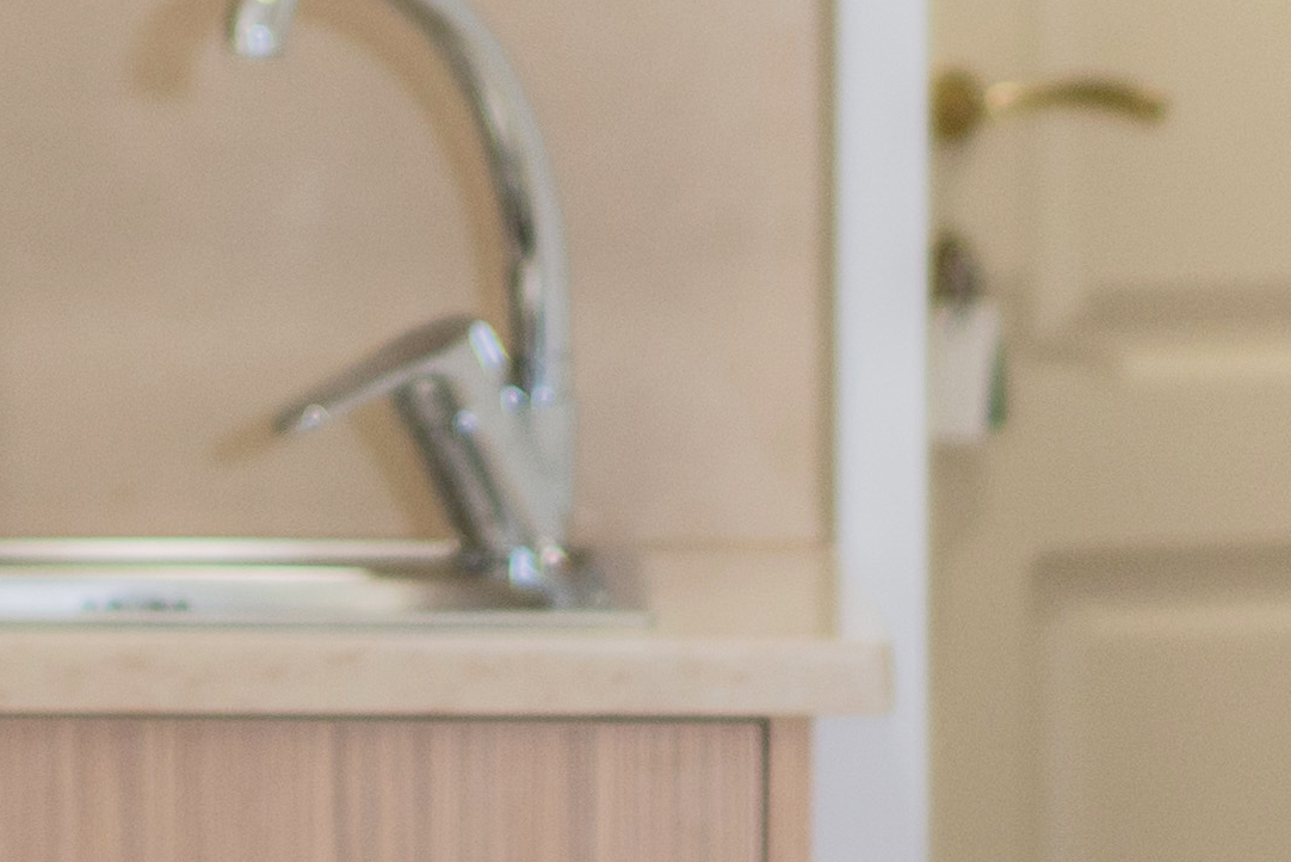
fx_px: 12124
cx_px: -6
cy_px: -396
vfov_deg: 4.1
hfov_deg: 6.1
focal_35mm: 338
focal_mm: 50
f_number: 2
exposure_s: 1/160
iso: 320
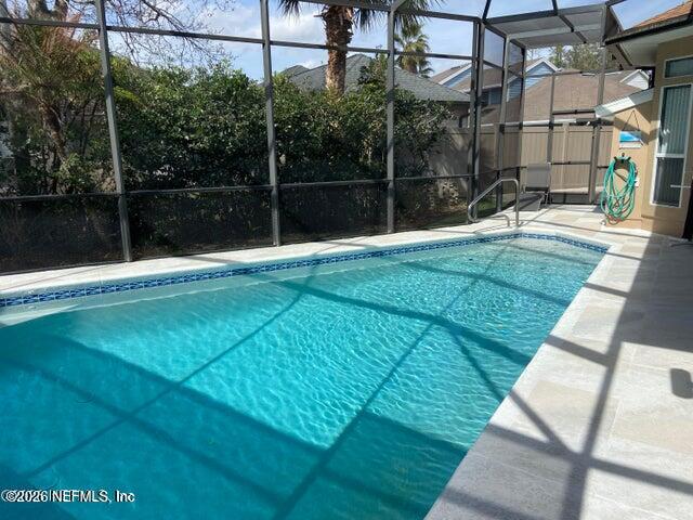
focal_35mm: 26
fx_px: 521
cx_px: 346
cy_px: 260
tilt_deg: -12.3
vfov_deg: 53.1
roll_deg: +0.7
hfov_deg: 67.3
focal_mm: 4.25
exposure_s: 1/2268
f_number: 1.8
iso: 32
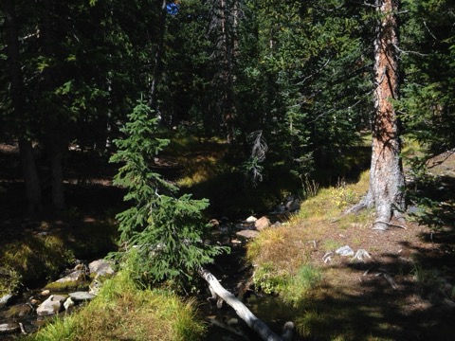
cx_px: 228
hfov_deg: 55.4
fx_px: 434
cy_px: 170
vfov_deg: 42.9
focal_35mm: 33
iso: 50
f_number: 2.4
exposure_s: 1/1043
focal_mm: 4.13
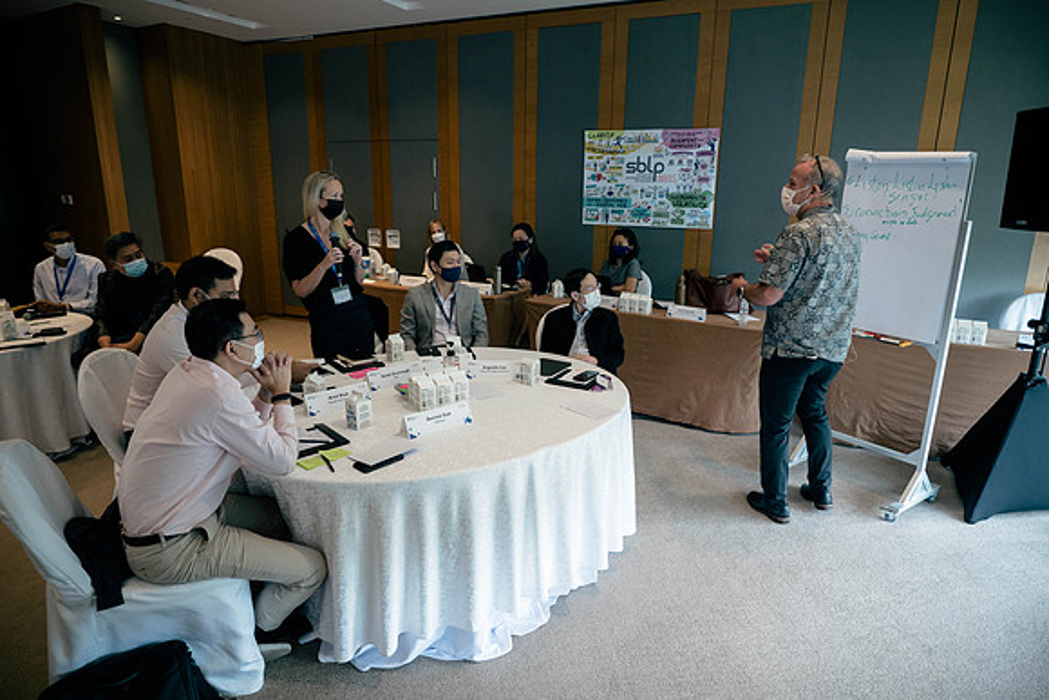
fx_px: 606
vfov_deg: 60.0
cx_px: 524
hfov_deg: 81.7
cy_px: 350
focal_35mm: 21
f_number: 1.7
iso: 400
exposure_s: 1/100
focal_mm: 10
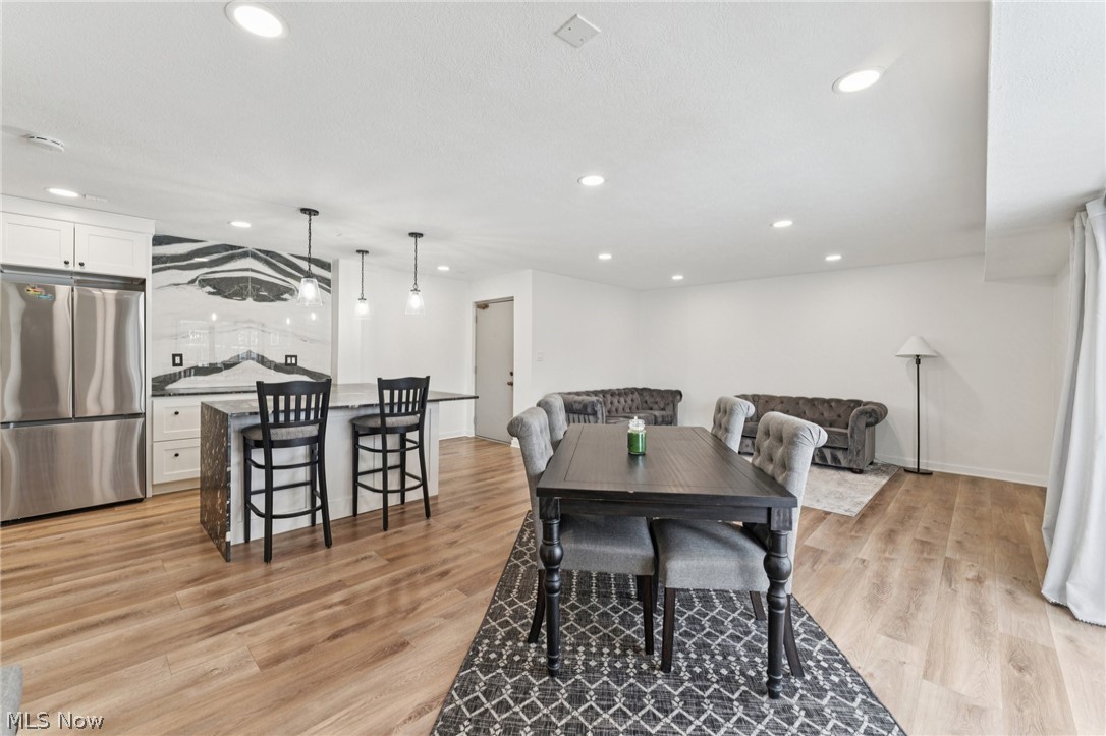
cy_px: 368
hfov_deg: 104.3
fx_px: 430
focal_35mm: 14
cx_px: 553
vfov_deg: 81.2
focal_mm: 14
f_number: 5.6
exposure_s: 1/30
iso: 250
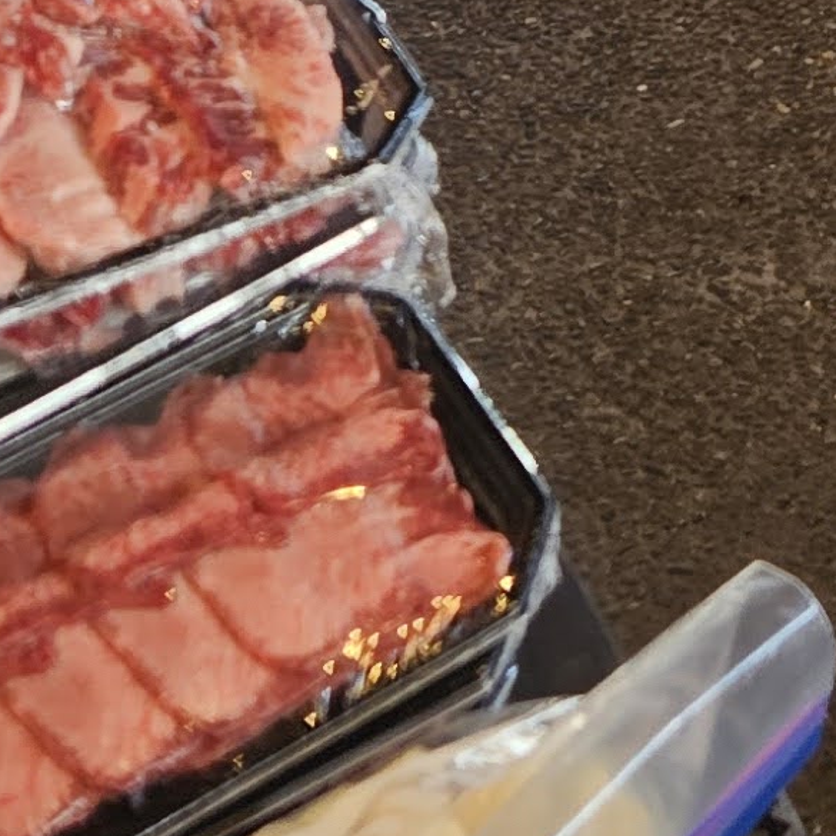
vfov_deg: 11.5
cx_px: 1105
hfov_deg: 12.2
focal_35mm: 139
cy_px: -756
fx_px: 3798
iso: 100
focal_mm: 5.4
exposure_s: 1/120
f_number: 1.8
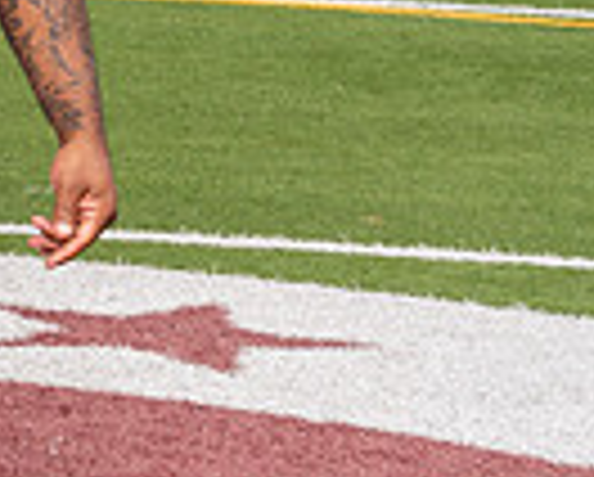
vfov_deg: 5.3
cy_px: -241
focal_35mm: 289
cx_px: -472
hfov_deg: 6.5
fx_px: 5088
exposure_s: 1/200
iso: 100
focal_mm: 70
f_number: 11
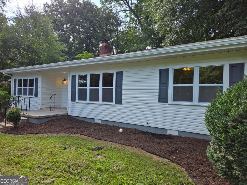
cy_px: 92
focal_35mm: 23
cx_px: 124
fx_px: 164
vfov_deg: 58.9
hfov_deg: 73.9
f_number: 1.8
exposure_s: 1/1011
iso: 25
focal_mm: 5.4
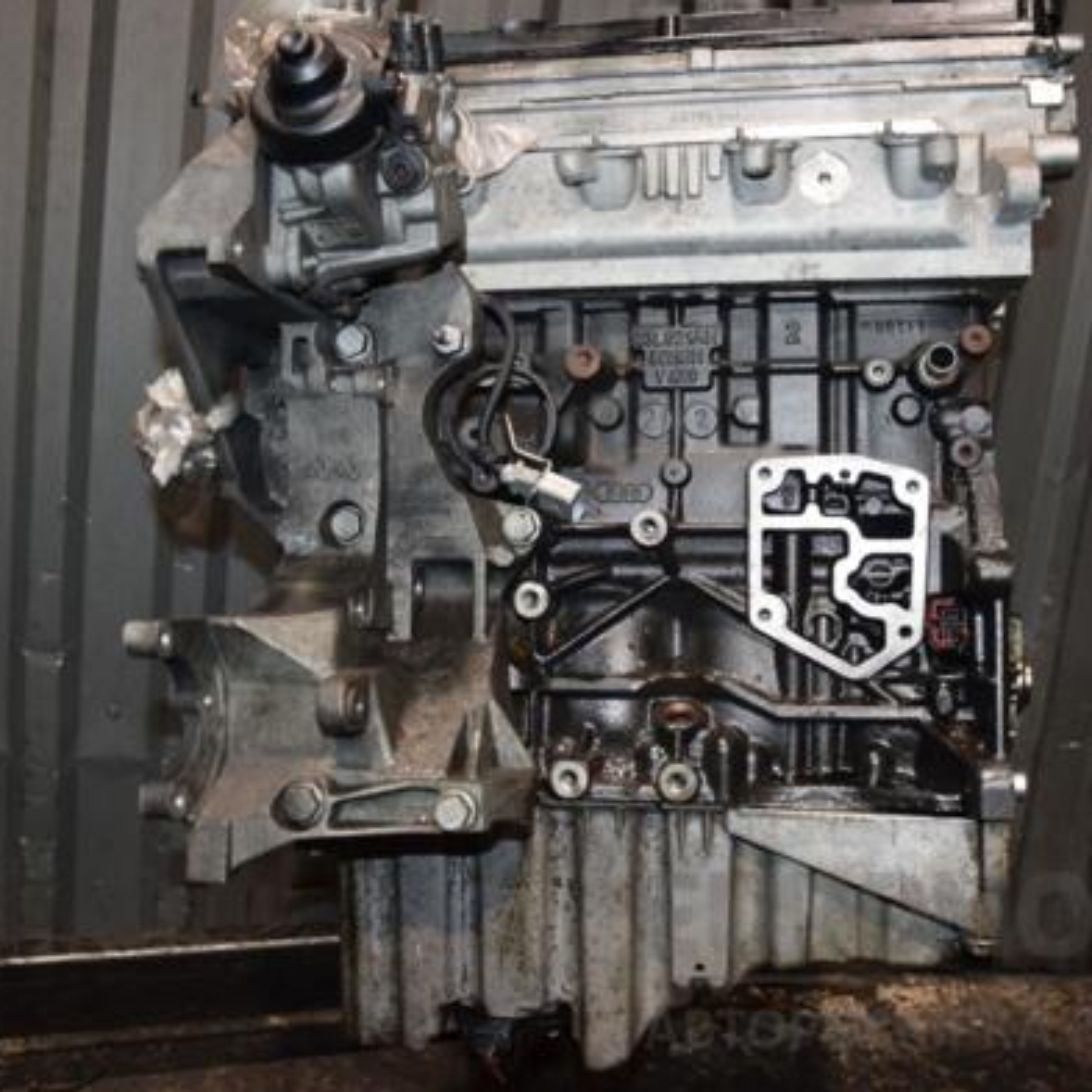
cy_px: 545
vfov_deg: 47.2
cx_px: 592
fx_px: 1249
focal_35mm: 35
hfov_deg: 47.2
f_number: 5
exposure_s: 1/60
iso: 800
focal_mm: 18
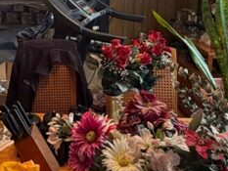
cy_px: -17
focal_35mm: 48
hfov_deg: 37.5
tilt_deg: -5.8
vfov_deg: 27.7
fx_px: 316
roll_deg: -0.4
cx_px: 31
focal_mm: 2.22
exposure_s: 1/60
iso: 320
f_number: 2.2
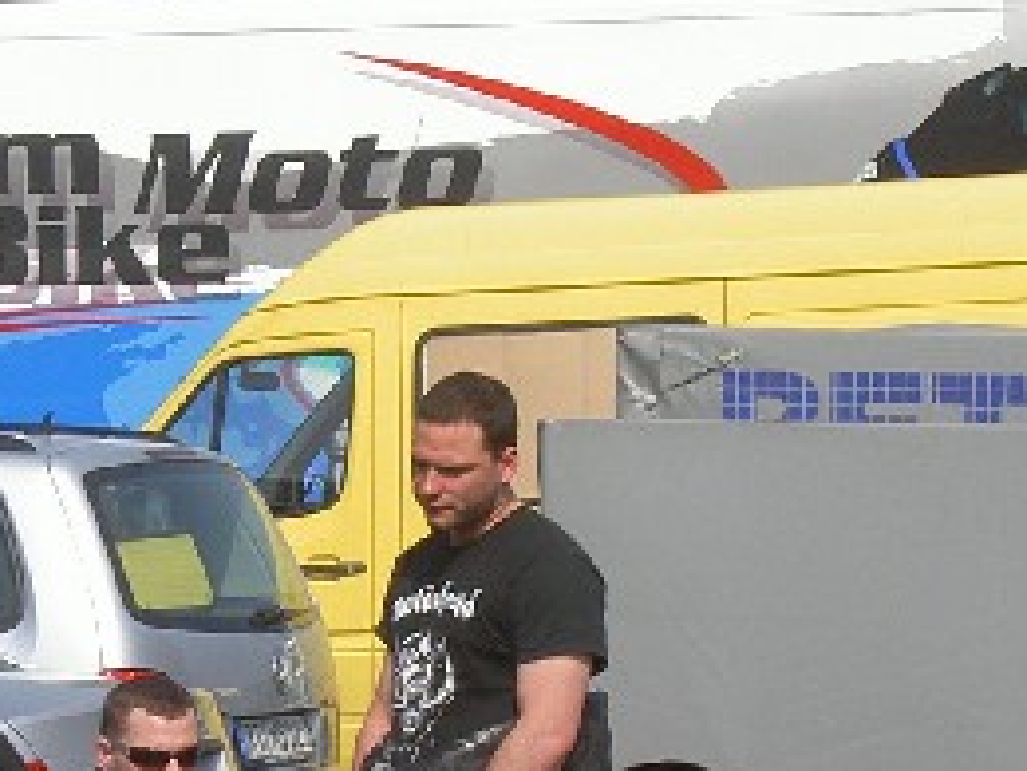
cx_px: 249
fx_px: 7654
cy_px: 672
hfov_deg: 7.7
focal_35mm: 258
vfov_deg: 5.8
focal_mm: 17.4
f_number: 6.8
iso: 100
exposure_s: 1/320
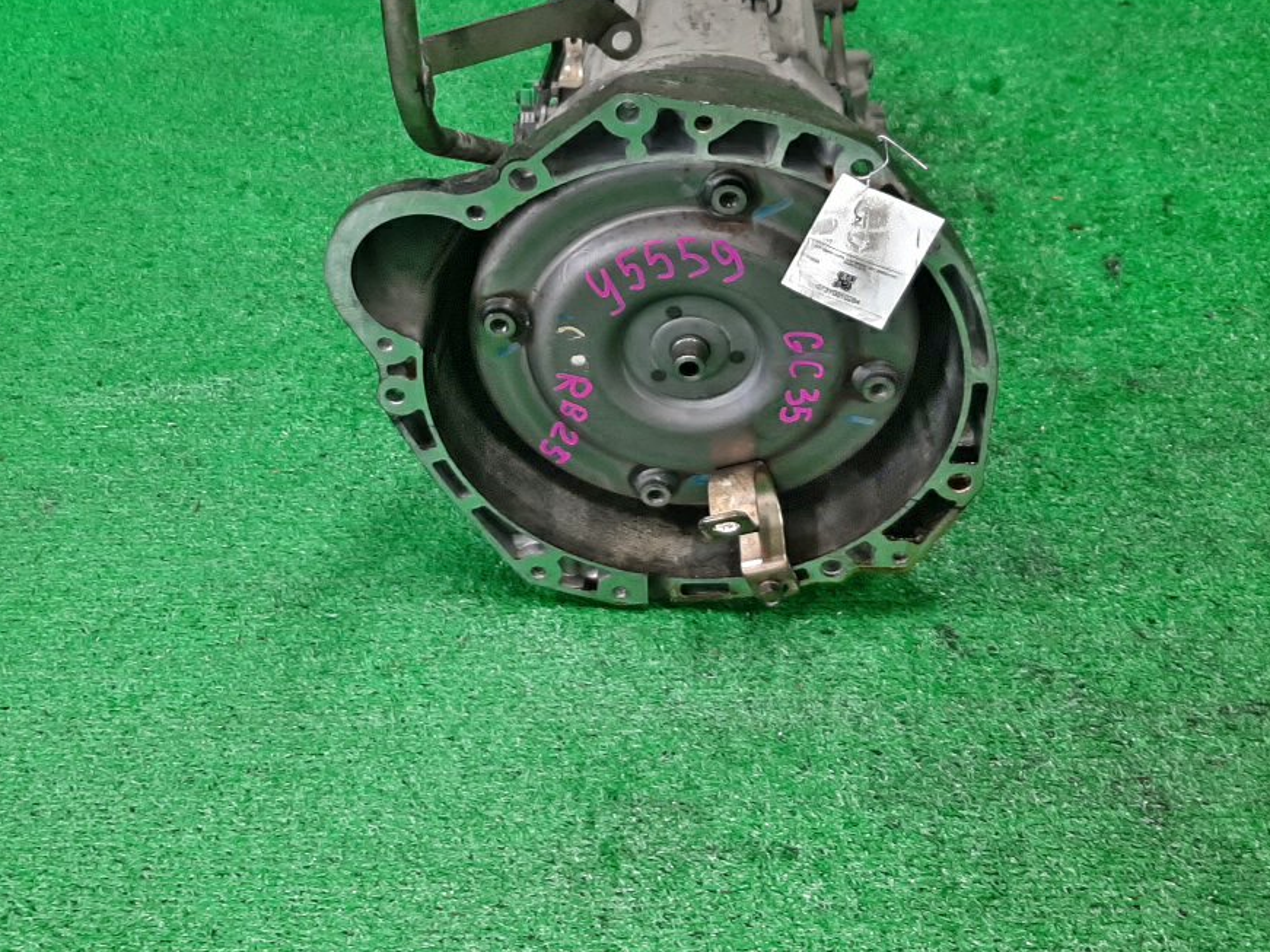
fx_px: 1577
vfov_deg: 33.2
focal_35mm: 43
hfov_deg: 43.8
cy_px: 305
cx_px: 579
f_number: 1.7
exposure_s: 1/50
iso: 113
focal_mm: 3.93
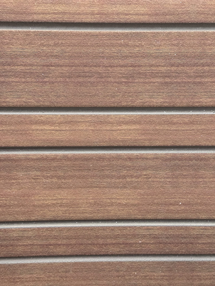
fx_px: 398
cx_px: 108
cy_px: 143
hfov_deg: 30.3
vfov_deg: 39.7
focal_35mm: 48
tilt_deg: -11.2
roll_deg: +0.5
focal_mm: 6.76
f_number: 1.78
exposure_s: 1/2342
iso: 80
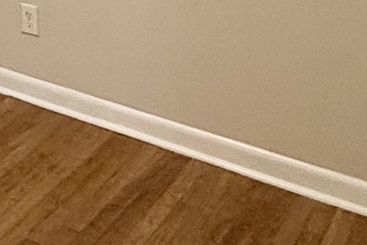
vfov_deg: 13.6
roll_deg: -1.2
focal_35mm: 83
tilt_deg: +0.3
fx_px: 846
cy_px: -273
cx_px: -184
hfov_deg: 20.8
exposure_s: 1/99
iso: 320
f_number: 2.2
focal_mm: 2.22
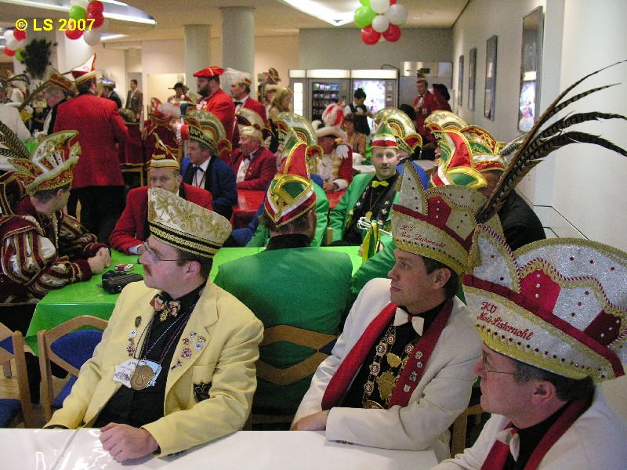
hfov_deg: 52.6
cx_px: 314
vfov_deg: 40.7
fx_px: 634
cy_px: 235
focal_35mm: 35
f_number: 2.8
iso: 400
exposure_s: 1/45
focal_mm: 8.9
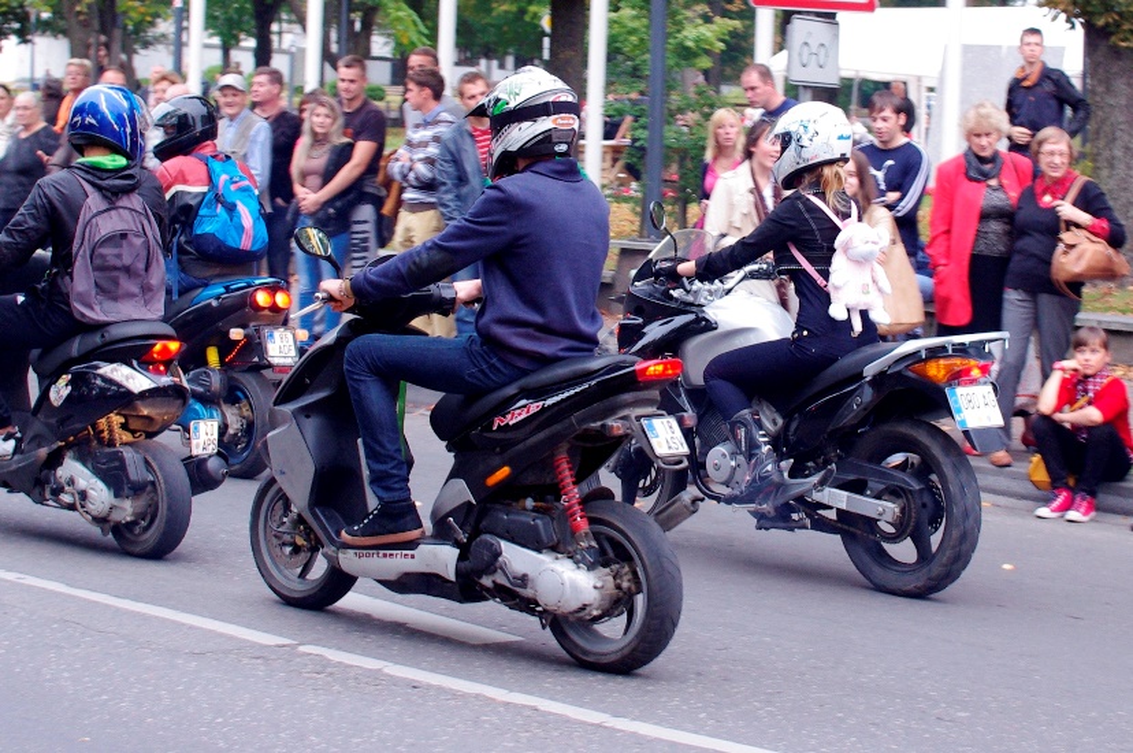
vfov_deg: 29.8
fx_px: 1415
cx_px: 566
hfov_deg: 43.6
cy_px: 376
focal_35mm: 45
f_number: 4.5
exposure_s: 1/80
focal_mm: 30
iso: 800
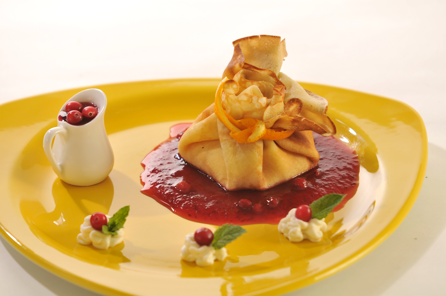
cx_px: 223
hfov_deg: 6.9
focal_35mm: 300
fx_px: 3712
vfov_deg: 4.6
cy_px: 148
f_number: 4.5
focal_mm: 200
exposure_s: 1/125
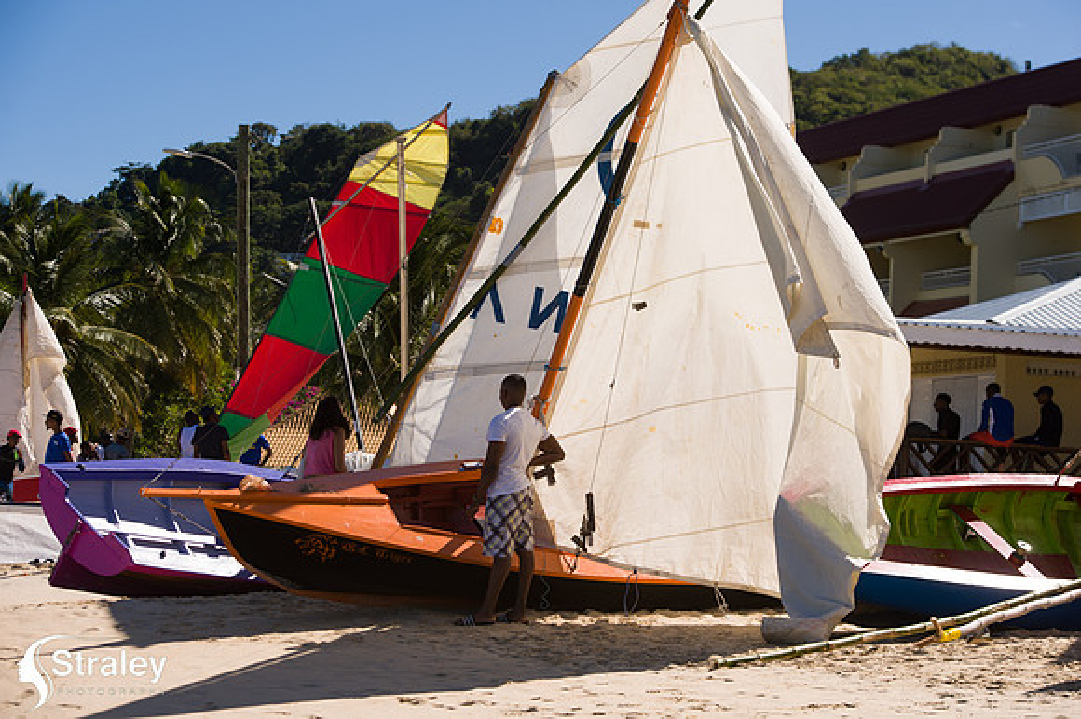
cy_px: 360
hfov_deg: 20.8
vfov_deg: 13.9
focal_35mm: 98
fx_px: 2941
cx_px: 540
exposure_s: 1/640
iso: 100
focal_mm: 98
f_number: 8
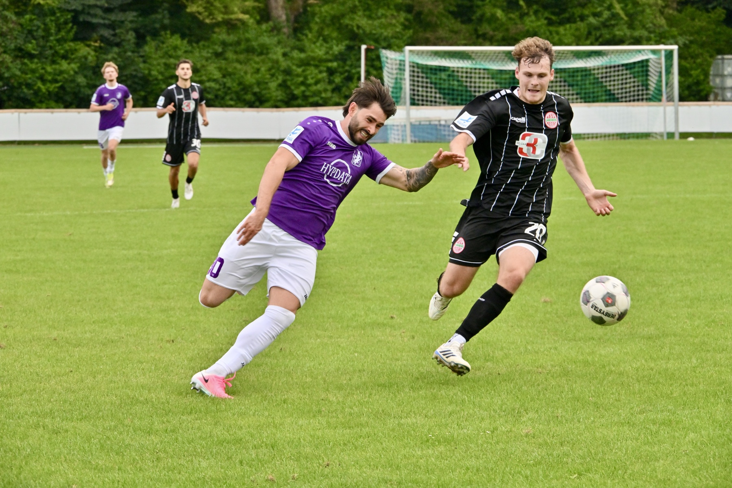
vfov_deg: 7.2
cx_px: 366
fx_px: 3863
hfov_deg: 10.8
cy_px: 244
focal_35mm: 190
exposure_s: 1/1000
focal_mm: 190
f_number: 14
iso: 3200
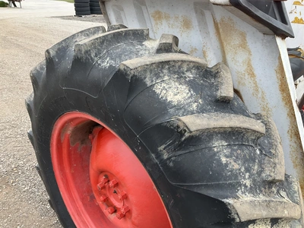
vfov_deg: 48.2
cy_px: 114
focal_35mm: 29
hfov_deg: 61.7
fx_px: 255
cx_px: 152
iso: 25
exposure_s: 1/383
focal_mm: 3
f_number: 1.8
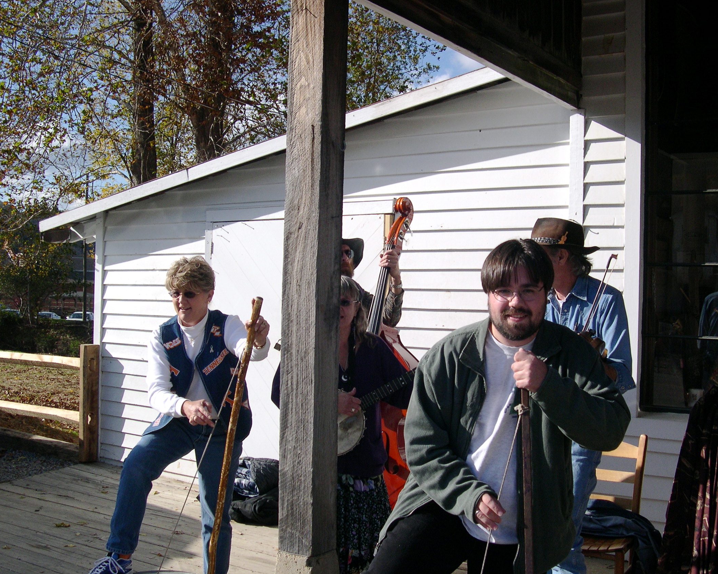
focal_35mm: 40
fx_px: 850
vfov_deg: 37.3
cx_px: 385
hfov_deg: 45.8
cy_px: 290
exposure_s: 1/247
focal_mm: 8
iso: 100
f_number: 7.6
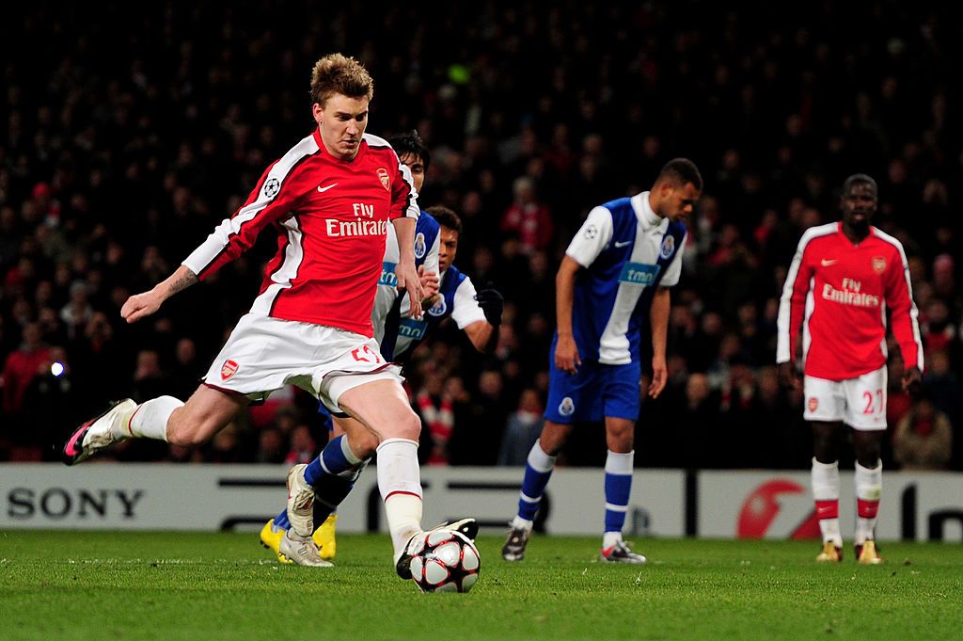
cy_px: 320
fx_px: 5346
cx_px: 482
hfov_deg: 10.3
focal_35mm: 200
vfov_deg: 6.9
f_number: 2.8
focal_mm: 200
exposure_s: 1/800
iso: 1600
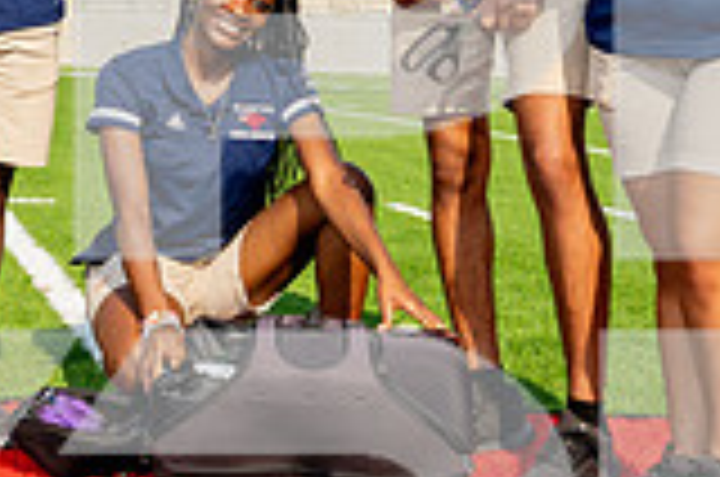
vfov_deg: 16.3
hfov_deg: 23.7
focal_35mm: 82
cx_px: -14
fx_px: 1637
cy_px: 25
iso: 100
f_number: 8
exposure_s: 1/250
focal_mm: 20
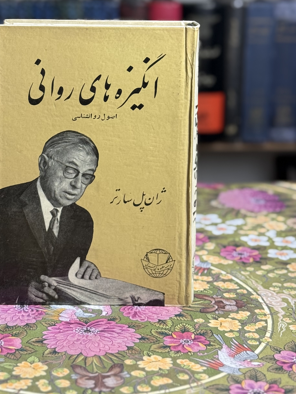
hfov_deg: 18.5
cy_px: 79
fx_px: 901
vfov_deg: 24.3
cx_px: 74
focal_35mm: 79
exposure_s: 1/100
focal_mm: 6.76
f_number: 1.78
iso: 100
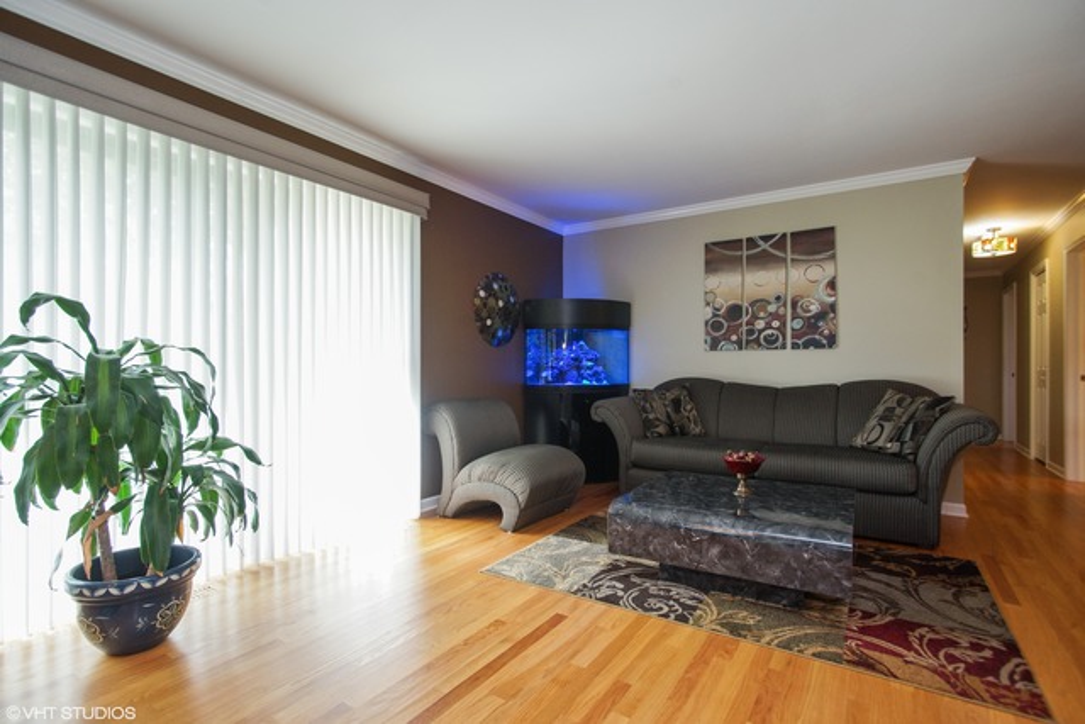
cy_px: 362
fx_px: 512
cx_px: 542
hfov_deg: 93.3
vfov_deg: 70.5
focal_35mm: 17
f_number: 8
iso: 500
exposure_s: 1/15
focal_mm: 17
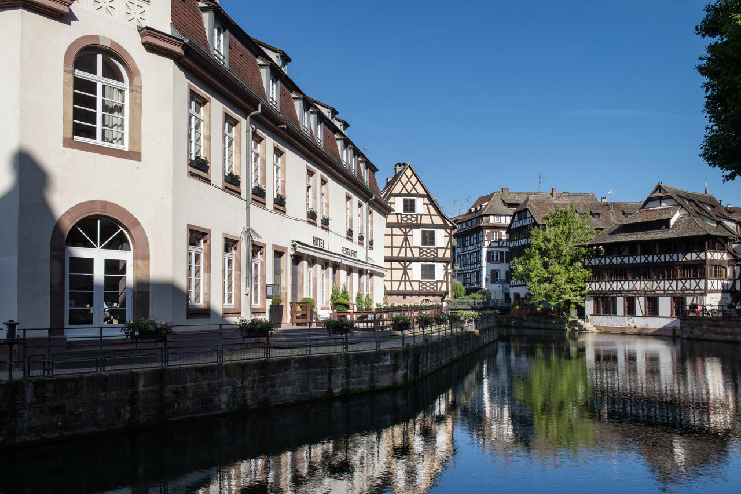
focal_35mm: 31
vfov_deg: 42.3
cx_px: 370
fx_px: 638
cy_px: 247
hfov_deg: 60.3
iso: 160
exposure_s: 1/100
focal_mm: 31
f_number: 16
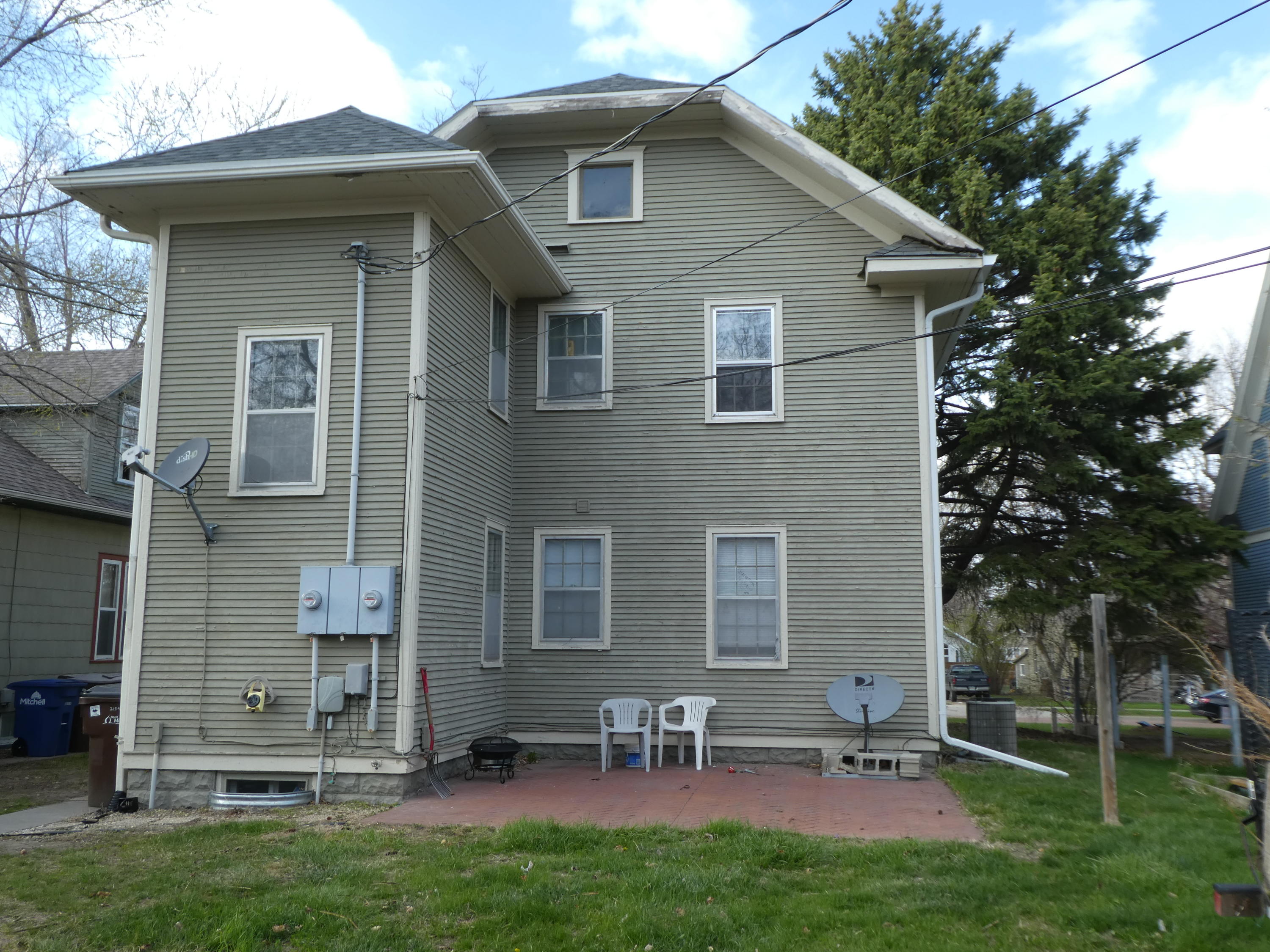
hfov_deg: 58.4
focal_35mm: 31
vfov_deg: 45.4
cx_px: 635
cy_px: 476
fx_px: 1137
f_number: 3.5
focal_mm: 5.4
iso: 80
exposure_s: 1/200
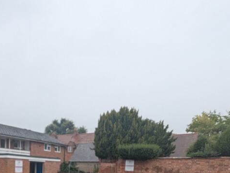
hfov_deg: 59.8
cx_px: 56
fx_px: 186
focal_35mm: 28
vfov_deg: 41.5
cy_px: 183
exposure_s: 1/290
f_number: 2.2
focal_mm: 1.95
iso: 51
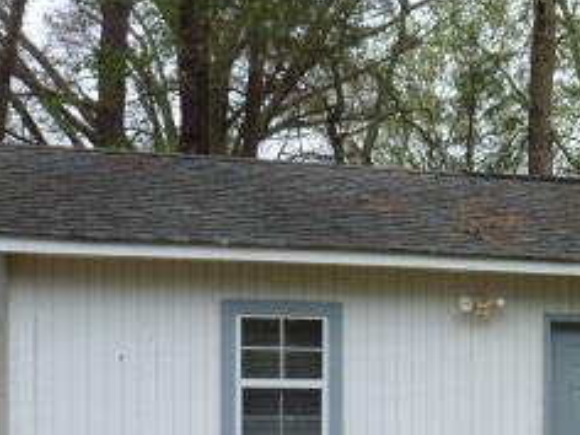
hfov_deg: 18.6
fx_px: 1726
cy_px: 460
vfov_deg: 14.1
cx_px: 585
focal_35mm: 103
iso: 100
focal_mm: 6.8
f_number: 3.8
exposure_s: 1/125
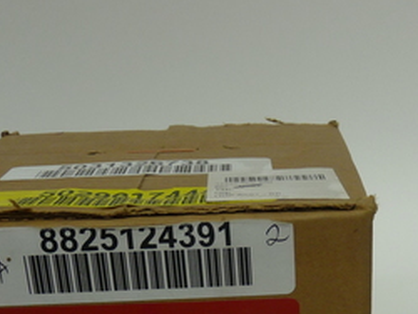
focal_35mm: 69
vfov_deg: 19.8
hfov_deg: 27.4
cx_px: 349
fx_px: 834
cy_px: 394
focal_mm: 4.8
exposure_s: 1/60
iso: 100
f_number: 2.8
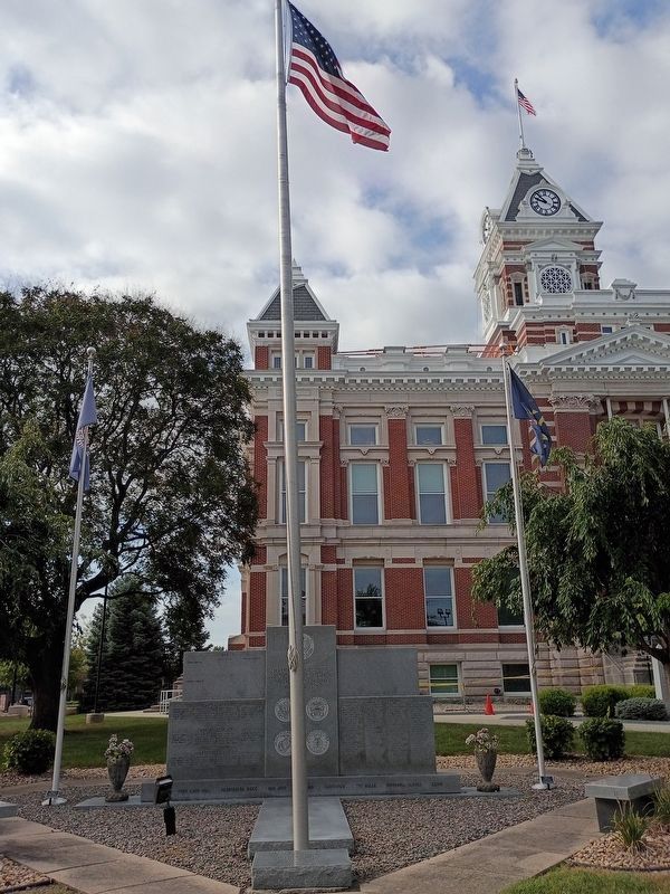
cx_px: 335
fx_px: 748
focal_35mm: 29
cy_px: 447
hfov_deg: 48.2
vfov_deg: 61.7
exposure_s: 1/1307
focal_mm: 4.27
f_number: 1.8
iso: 106
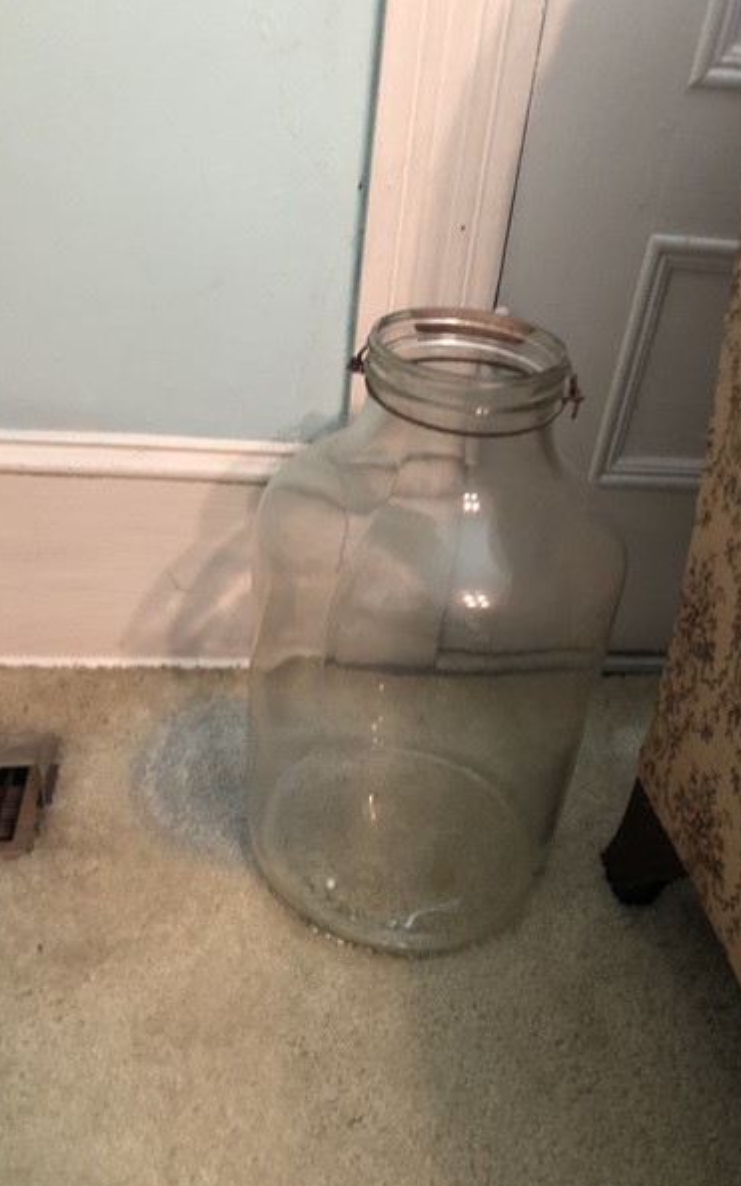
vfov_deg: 62.9
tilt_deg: -32.7
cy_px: 597
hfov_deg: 41.8
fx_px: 970
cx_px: 371
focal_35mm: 30
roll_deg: -3.5
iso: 80
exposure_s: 1/4
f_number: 1.8
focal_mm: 4
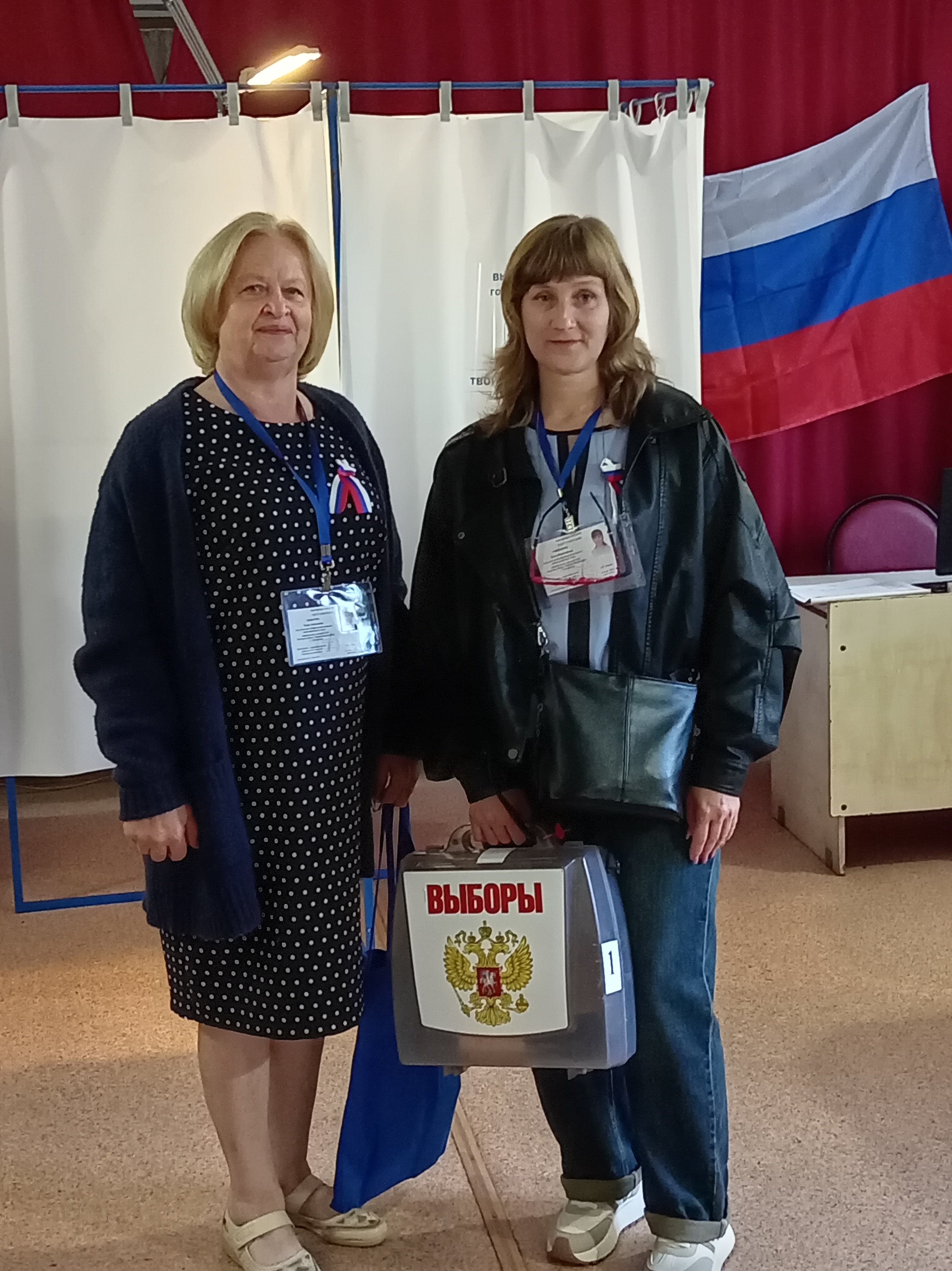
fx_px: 1982
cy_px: 636
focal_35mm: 54
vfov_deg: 35.6
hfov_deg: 27.0
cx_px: 476
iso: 1571
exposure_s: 1/20
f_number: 1.8
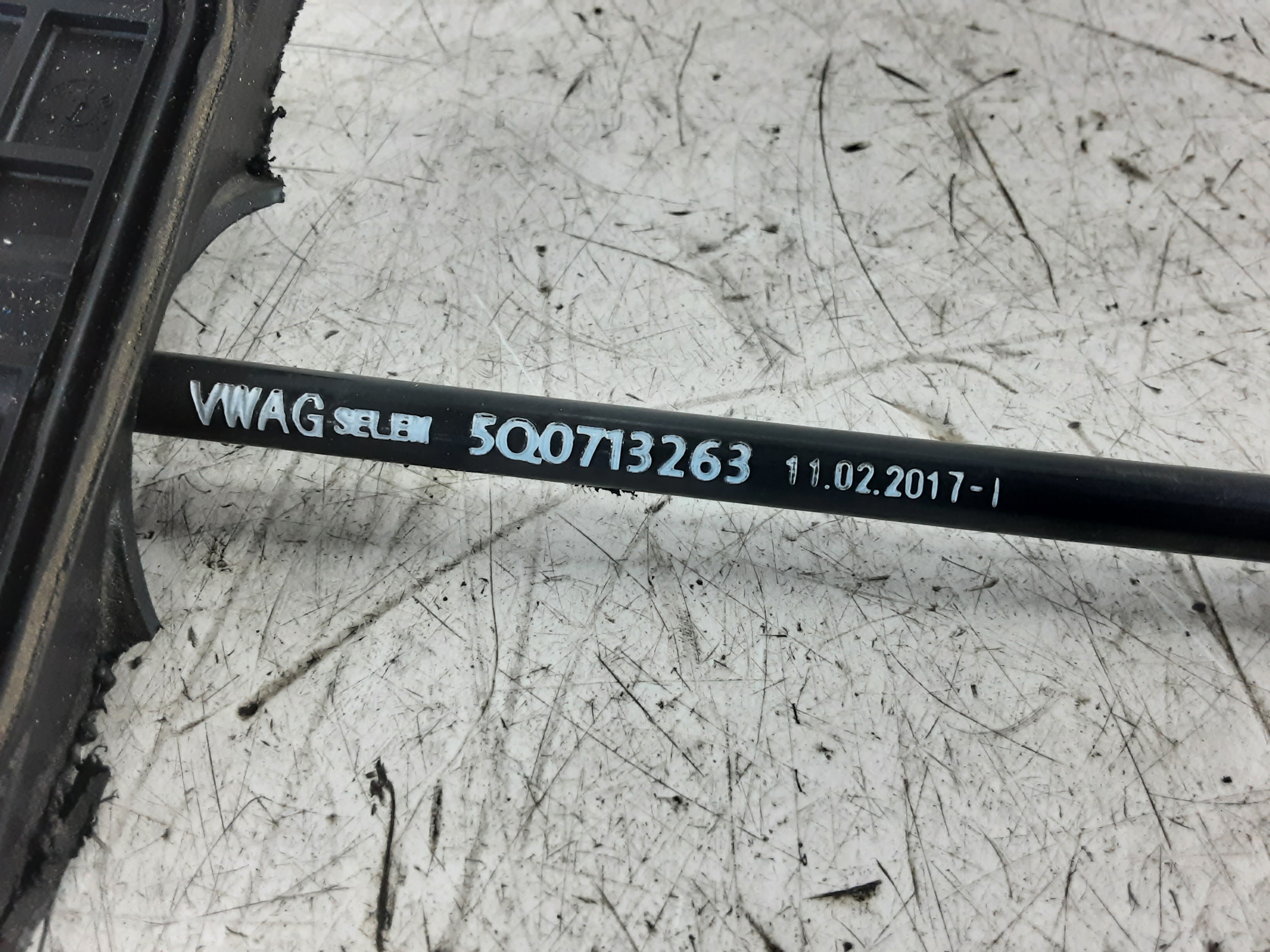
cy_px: 476
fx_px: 991
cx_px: 635
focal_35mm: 27
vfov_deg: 51.4
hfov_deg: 65.3
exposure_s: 1/50
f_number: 1.9
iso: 160
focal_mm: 2.91
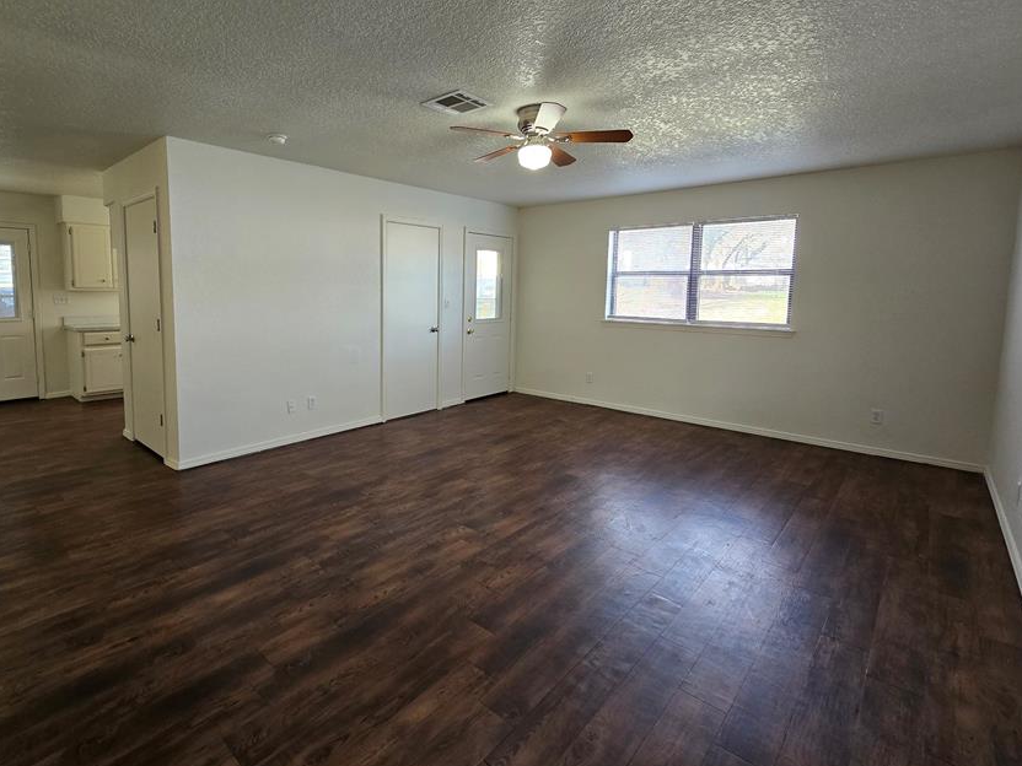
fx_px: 472
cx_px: 427
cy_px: 333
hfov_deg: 93.7
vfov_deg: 77.7
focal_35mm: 16
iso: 125
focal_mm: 2.2
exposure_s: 1/60
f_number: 2.2
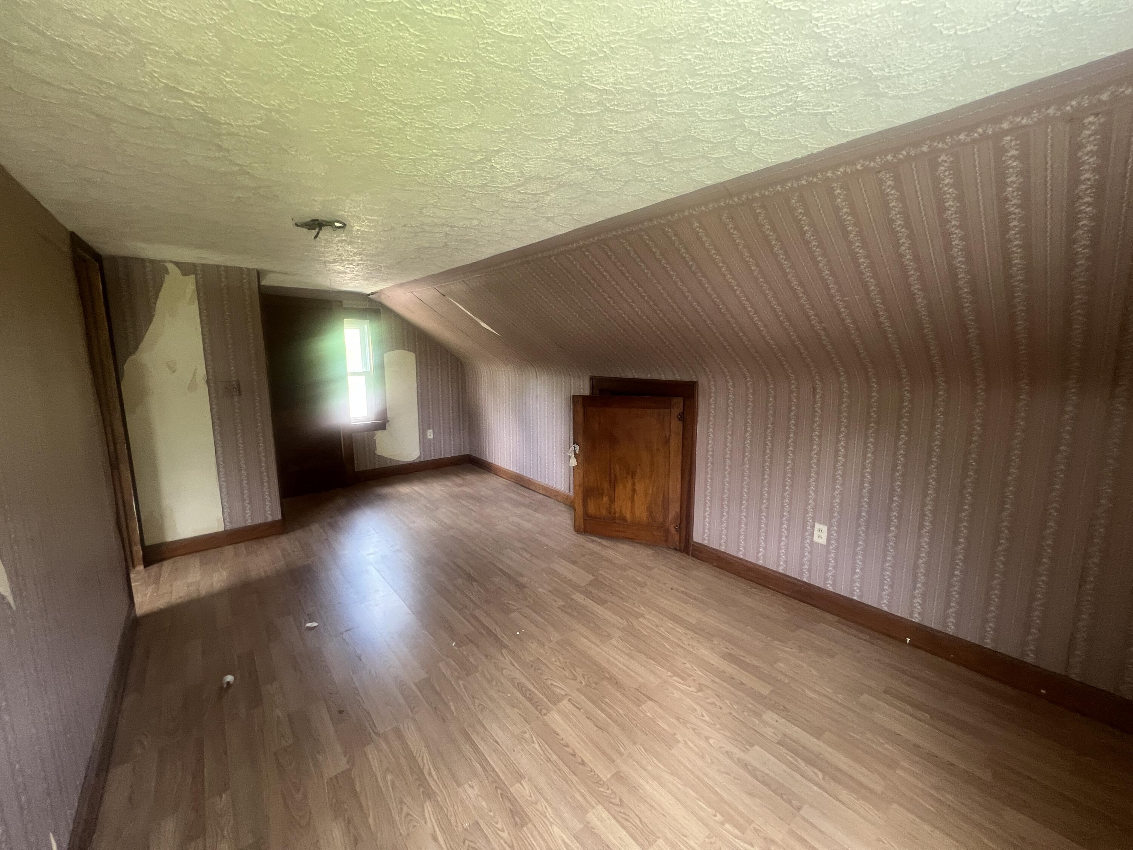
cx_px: 566
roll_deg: +0.1
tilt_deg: -10.6
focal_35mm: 13
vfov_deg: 89.9
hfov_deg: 106.2
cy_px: 425
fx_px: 425
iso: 250
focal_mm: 1.57
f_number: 1.8
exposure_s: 1/60
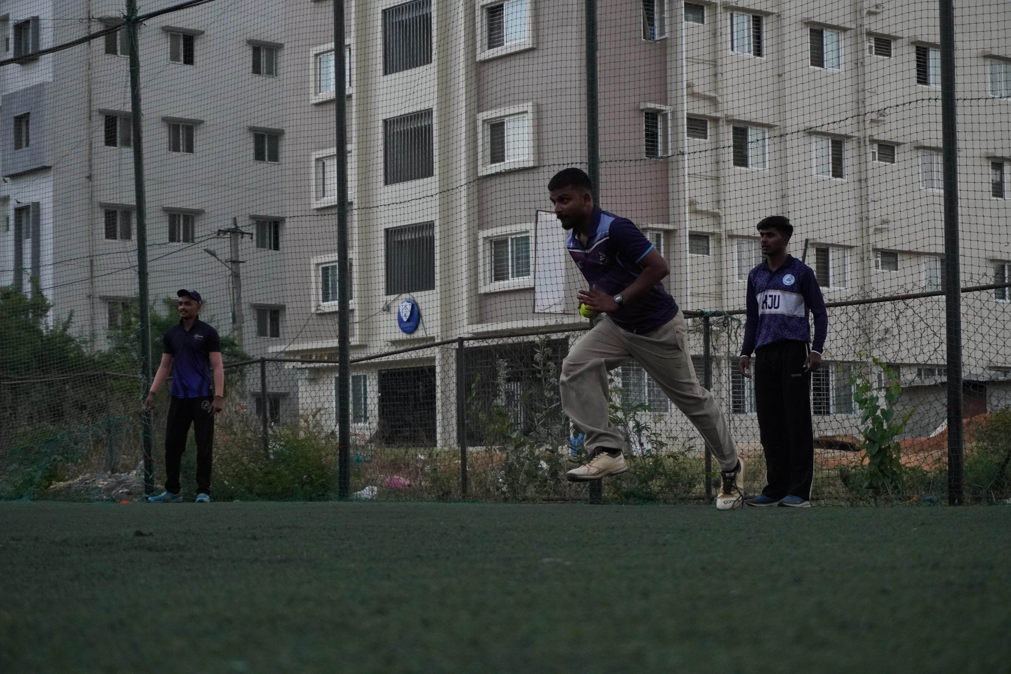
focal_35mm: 75
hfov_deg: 27.0
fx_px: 2106
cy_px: 337
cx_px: 506
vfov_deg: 18.2
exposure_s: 1/1000
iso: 2500
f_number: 5.6
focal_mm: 50
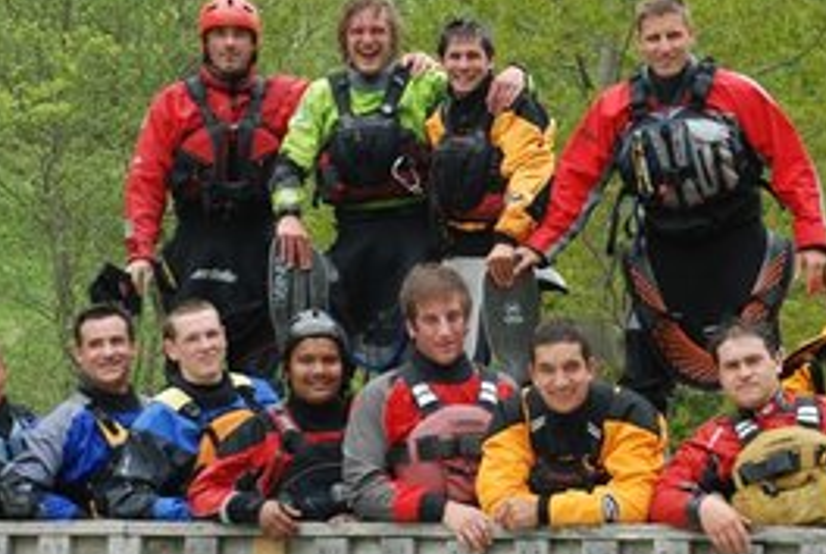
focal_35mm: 132
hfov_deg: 15.5
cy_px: 222
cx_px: 488
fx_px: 3034
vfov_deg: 10.4
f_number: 5.3
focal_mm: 58
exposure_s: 1/200
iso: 250
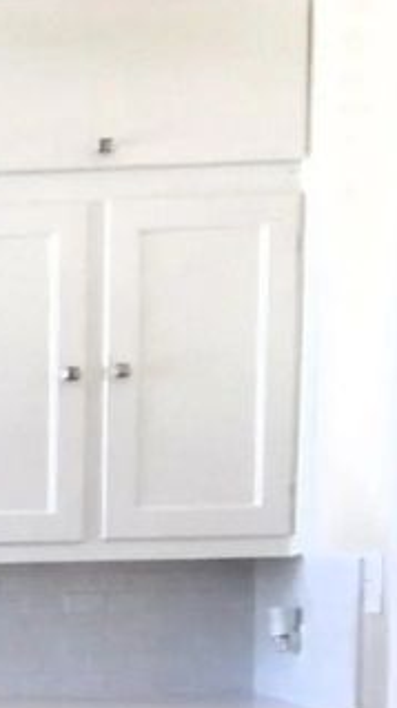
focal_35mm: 84
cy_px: 721
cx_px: -452
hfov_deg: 12.3
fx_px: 1575
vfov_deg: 24.1
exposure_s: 1/34
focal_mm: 4.3
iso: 115
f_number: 3.3
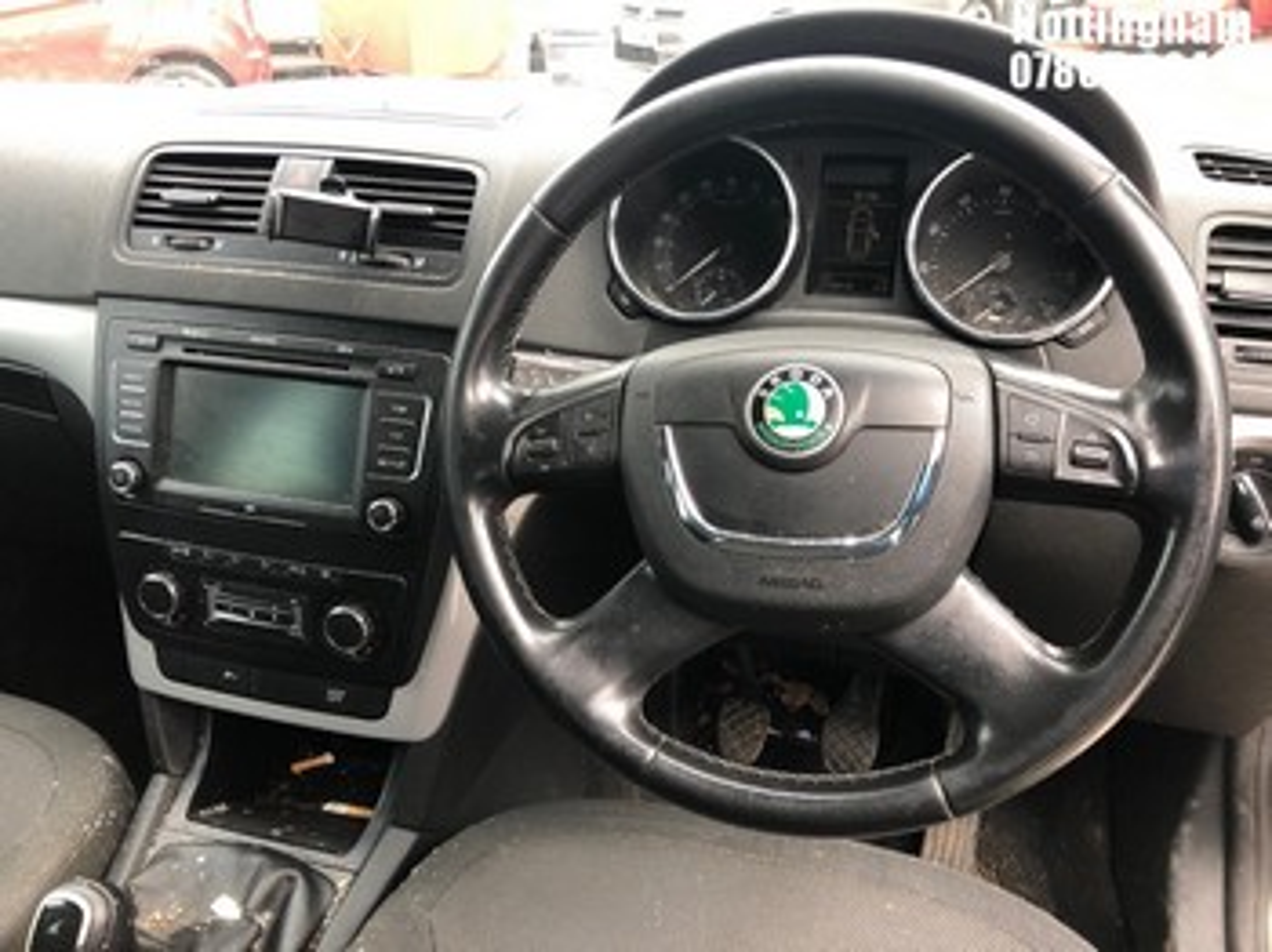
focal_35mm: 28
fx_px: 1028
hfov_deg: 63.5
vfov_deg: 49.7
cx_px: 636
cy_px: 476
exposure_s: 1/40
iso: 25
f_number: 1.8
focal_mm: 4
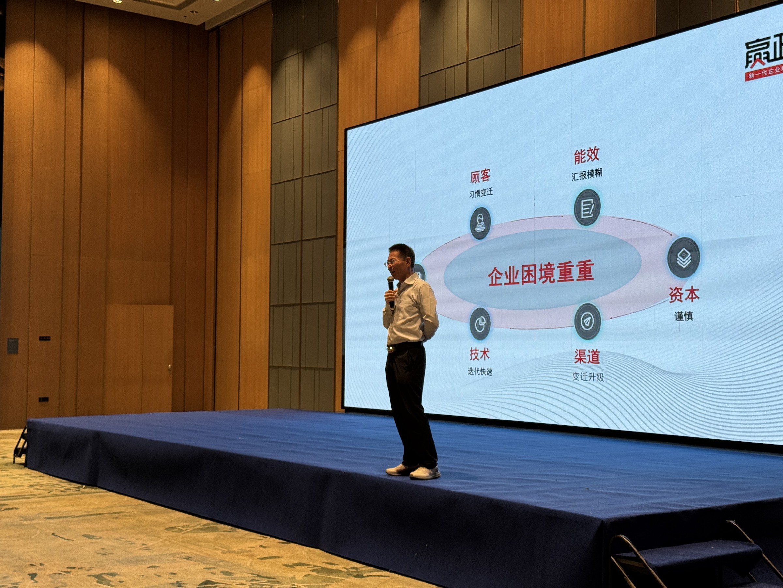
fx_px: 1086
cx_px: 392
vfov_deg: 30.3
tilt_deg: +3.5
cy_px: 294
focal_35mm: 48
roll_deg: -0.7
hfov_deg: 39.7
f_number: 1.78
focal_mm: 6.76
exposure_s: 1/120
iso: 64
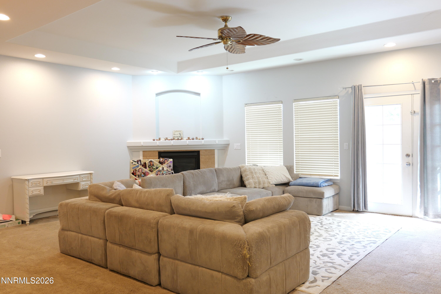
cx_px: 220
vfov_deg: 43.6
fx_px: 367
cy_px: 147
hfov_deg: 61.9
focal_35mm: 30
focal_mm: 30
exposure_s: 1/30
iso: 2000
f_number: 5.5
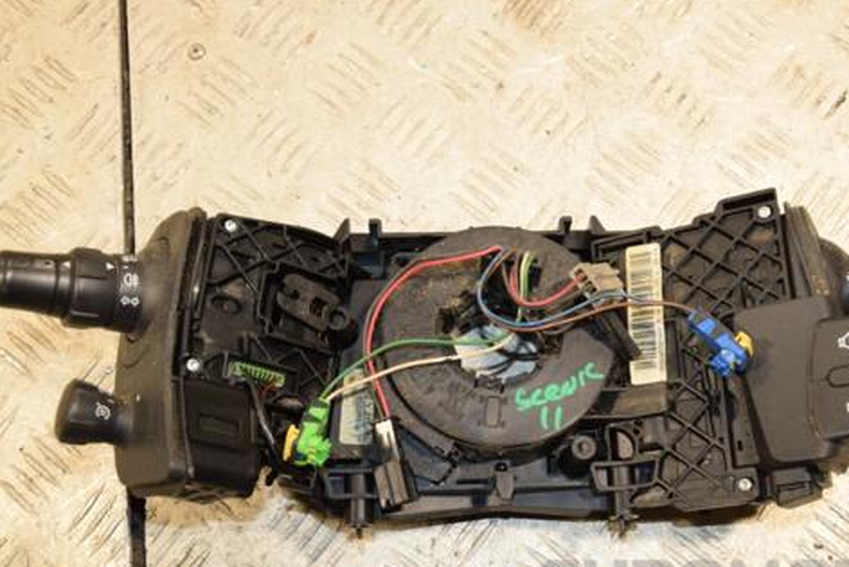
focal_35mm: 48
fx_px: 1124
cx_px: 509
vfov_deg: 28.2
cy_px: 347
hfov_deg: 41.2
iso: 800
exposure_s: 1/200
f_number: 5.6
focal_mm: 25
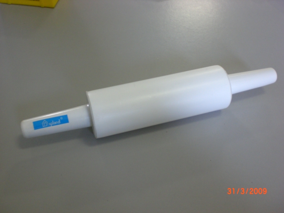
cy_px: 106
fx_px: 312
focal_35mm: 38
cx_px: 142
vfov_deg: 37.7
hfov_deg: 49.0
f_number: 3.1
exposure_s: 1/30
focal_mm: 6.3
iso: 200
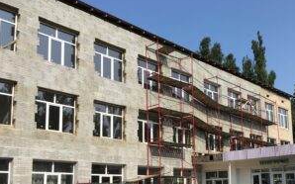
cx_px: 185
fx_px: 338
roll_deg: +0.8
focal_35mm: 42
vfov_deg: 29.9
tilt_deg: +10.0
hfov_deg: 46.8
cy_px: 144
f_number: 2.2
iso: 25
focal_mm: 4.15
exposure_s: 1/1570
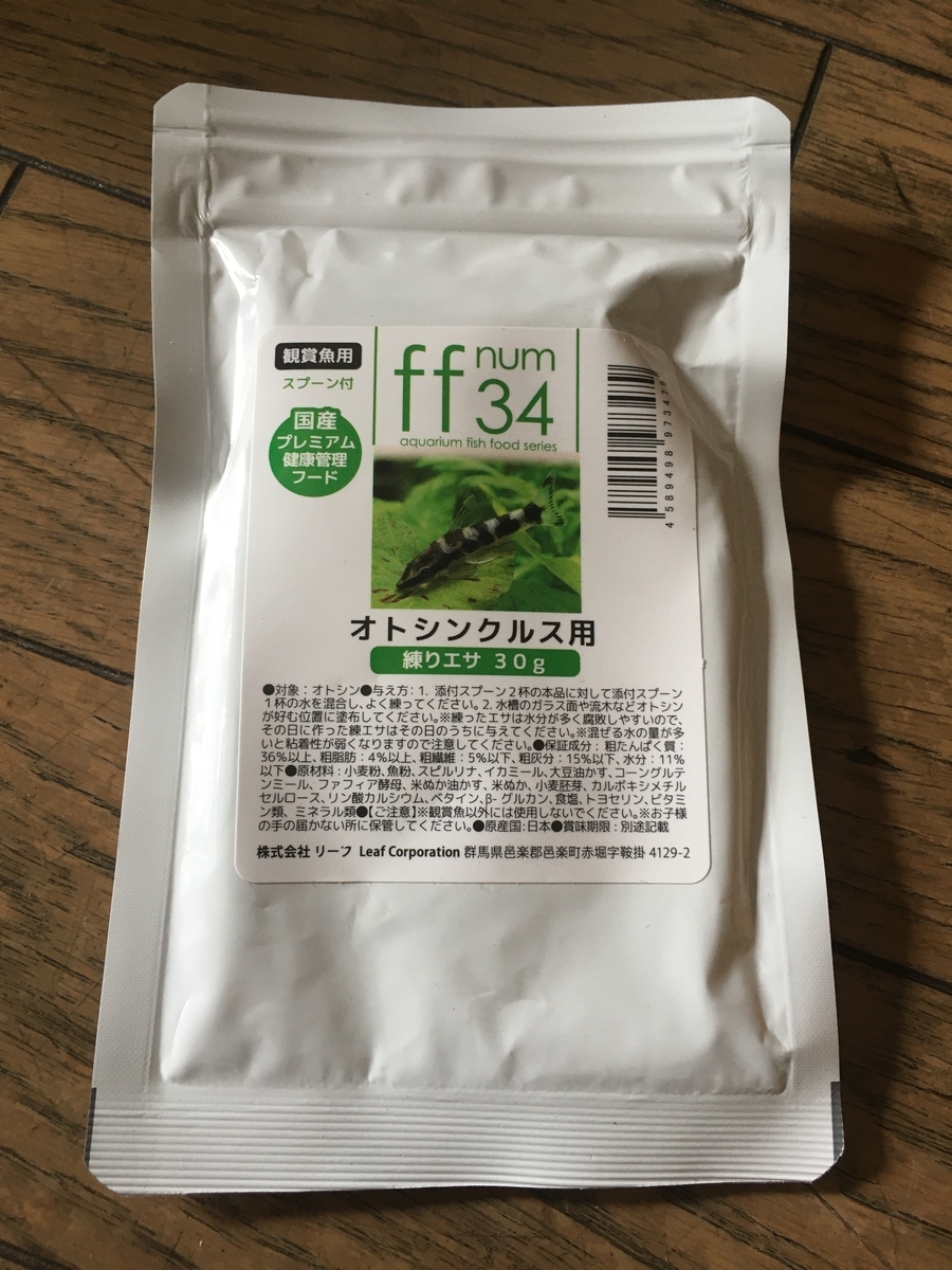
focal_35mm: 29
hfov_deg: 48.2
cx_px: 476
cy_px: 635
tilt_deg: -74.4
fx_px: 1063
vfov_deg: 61.7
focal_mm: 4.15
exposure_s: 1/30
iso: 80
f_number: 2.2
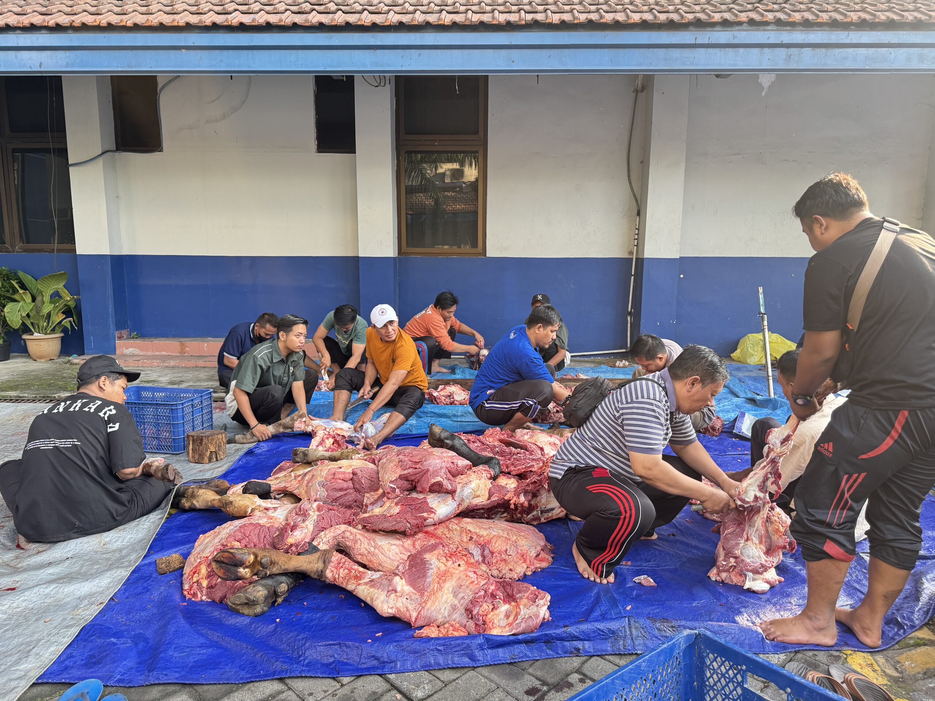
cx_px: 468
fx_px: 648
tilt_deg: -9.1
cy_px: 350
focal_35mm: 24
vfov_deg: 56.8
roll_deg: -0.3
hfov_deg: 71.6
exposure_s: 1/121
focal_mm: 6.76
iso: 200
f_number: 1.78
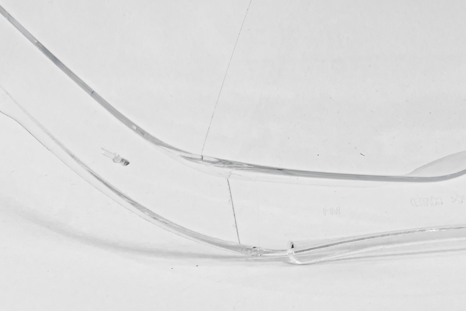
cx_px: 589
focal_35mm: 235
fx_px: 3041
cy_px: -112
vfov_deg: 5.8
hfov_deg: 8.6
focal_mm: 69
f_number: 9
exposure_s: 1/125
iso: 100
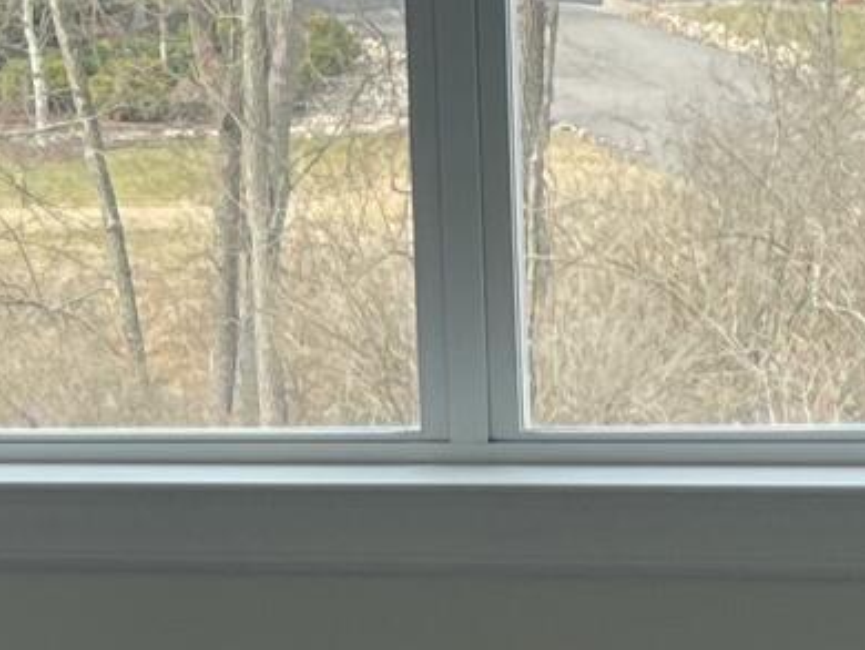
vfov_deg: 7.4
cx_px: -231
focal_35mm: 200
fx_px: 5001
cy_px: 397
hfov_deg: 9.7
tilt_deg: -6.2
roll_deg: +3.4
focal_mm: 4.2
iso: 32
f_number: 1.6
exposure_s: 1/178
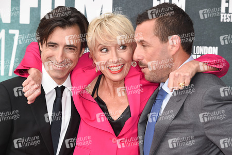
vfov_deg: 10.5
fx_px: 838
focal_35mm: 130
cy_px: 78
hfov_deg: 15.8
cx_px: 116
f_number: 6.3
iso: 400
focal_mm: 130
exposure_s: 1/250
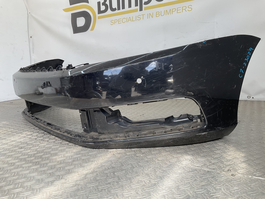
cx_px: 132
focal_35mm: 29
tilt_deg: -10.4
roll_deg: +3.9
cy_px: 100
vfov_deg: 48.2
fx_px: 222
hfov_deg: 61.7
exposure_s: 1/284
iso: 16
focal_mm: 3
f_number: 1.8
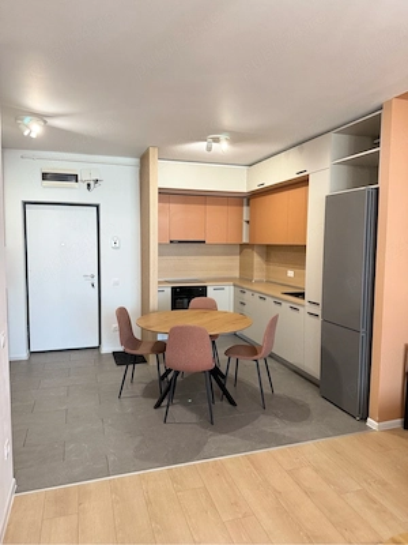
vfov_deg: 71.6
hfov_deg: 56.8
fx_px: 377
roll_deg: -1.0
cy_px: 272
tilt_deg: -4.4
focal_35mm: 24
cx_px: 204
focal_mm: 6.76
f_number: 1.78
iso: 200
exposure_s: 1/100
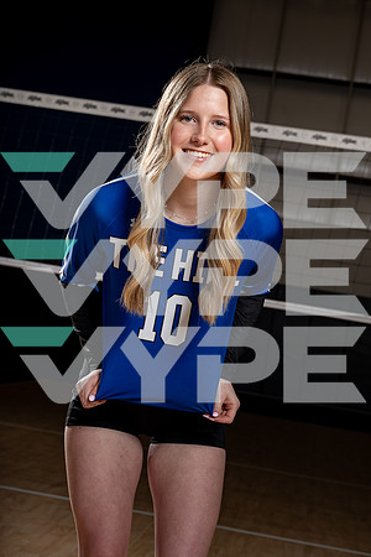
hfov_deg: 19.5
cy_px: 278
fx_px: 1082
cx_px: 186
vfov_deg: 28.8
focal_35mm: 70
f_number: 8
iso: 100
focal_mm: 70
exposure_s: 1/250
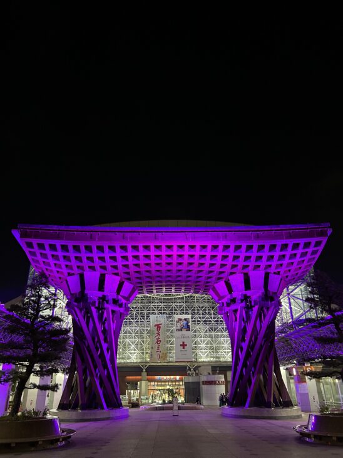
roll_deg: +0.3
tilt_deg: +24.9
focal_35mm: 26
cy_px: 229
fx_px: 343
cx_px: 172
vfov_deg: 67.3
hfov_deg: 53.1
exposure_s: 1/32
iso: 640
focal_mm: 5.7
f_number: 1.5
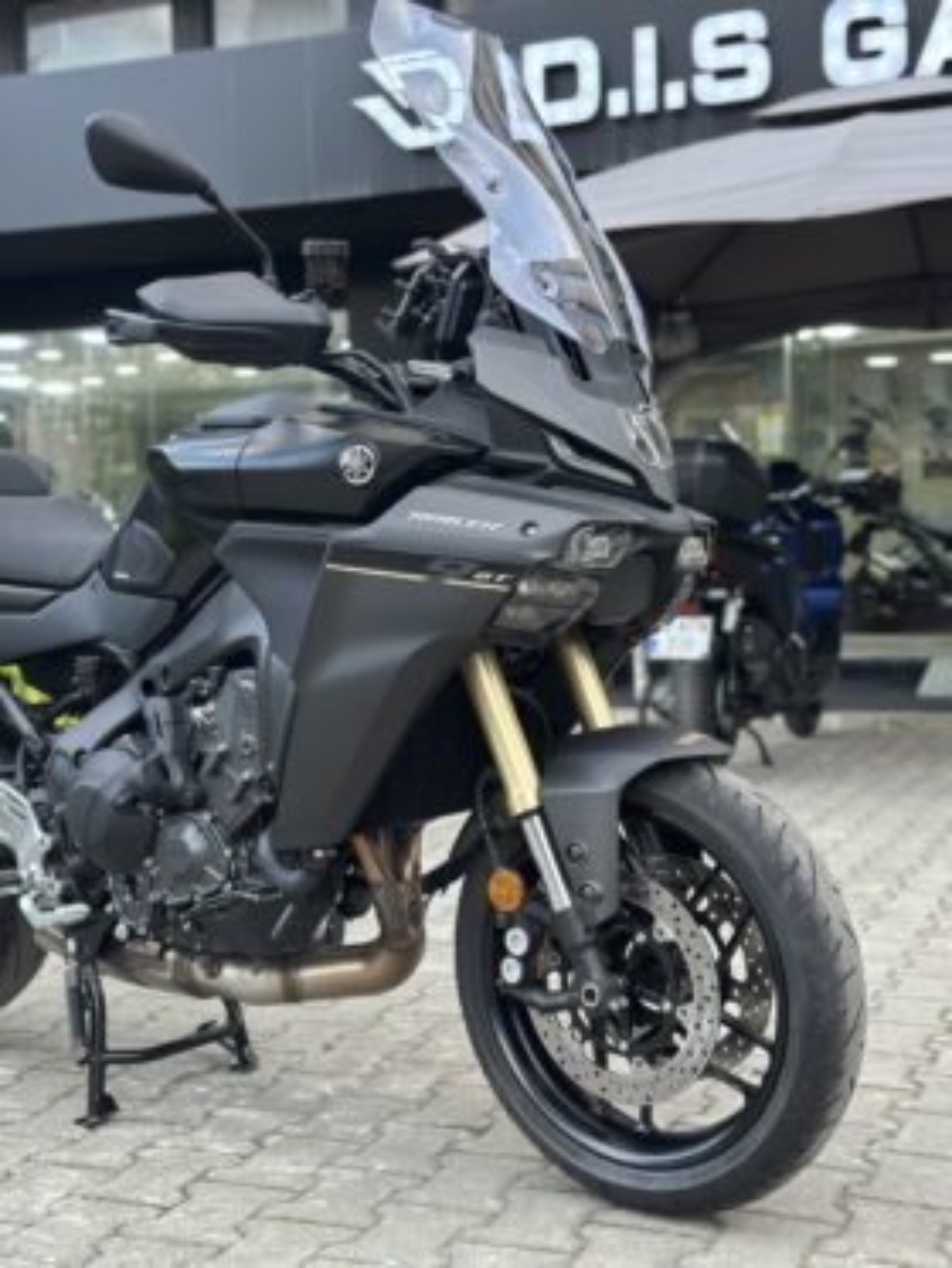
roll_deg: +0.7
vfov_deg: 39.6
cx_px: 476
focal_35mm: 48
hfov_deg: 30.3
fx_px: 1759
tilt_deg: -2.4
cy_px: 634
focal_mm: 6.86
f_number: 1.78
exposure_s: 1/134
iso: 125
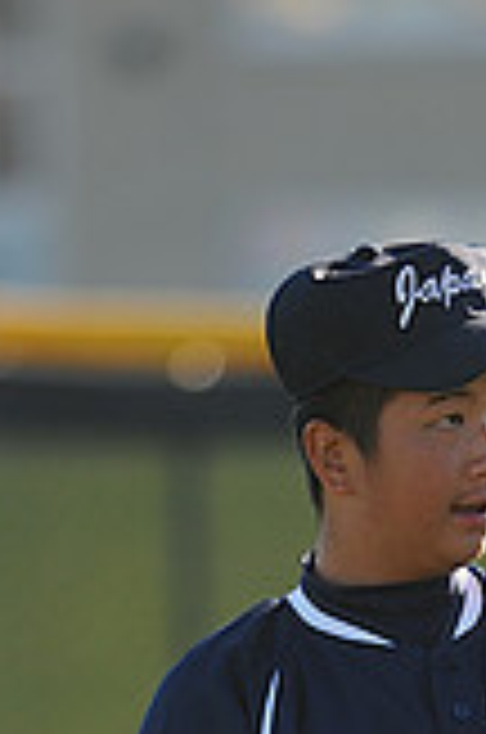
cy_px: 968
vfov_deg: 1.7
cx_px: 479
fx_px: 25317
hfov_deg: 1.1
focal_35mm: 1245
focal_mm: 300
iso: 200
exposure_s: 1/640
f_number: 4
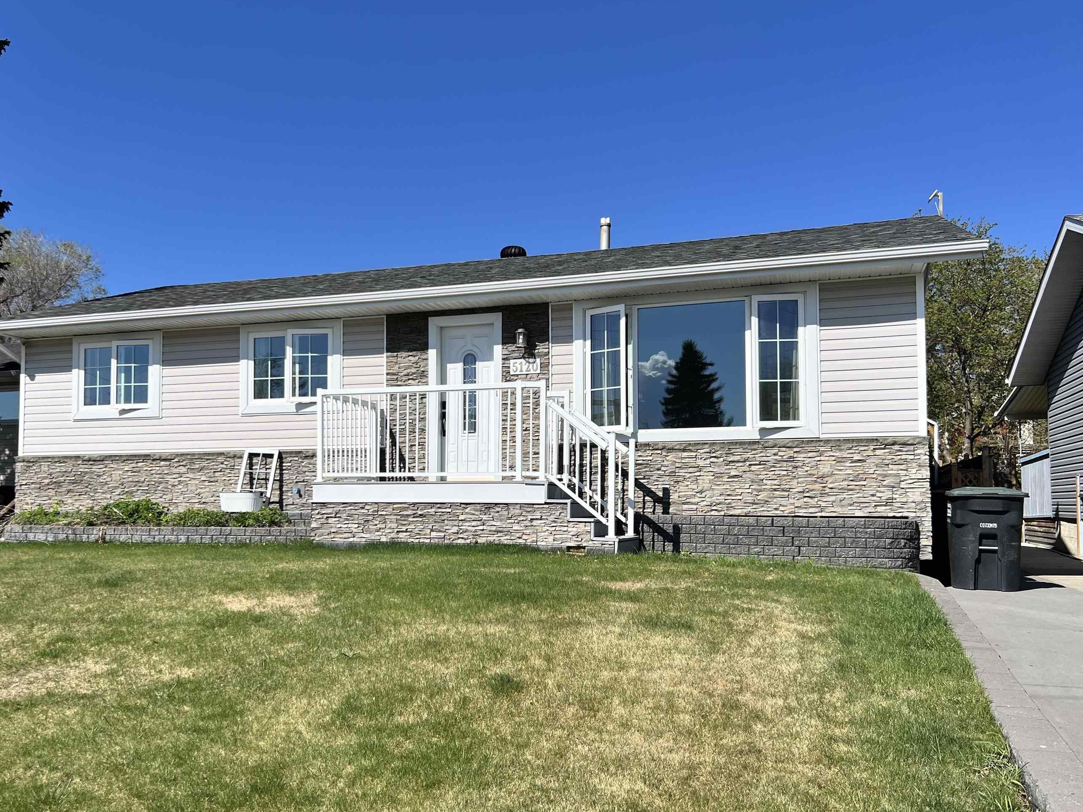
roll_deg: -0.5
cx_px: 485
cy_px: 452
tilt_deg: +2.0
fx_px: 970
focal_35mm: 31
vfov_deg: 45.4
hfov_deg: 58.2
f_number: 1.5
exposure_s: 1/5587
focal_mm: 5.7
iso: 50
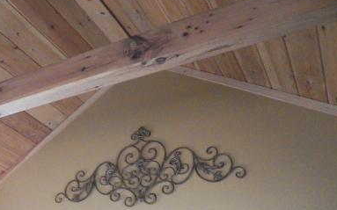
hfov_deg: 43.4
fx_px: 413
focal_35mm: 45
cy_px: 157
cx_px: 97
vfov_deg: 28.2
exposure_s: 1/125
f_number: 2.8
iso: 1600
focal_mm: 4.9
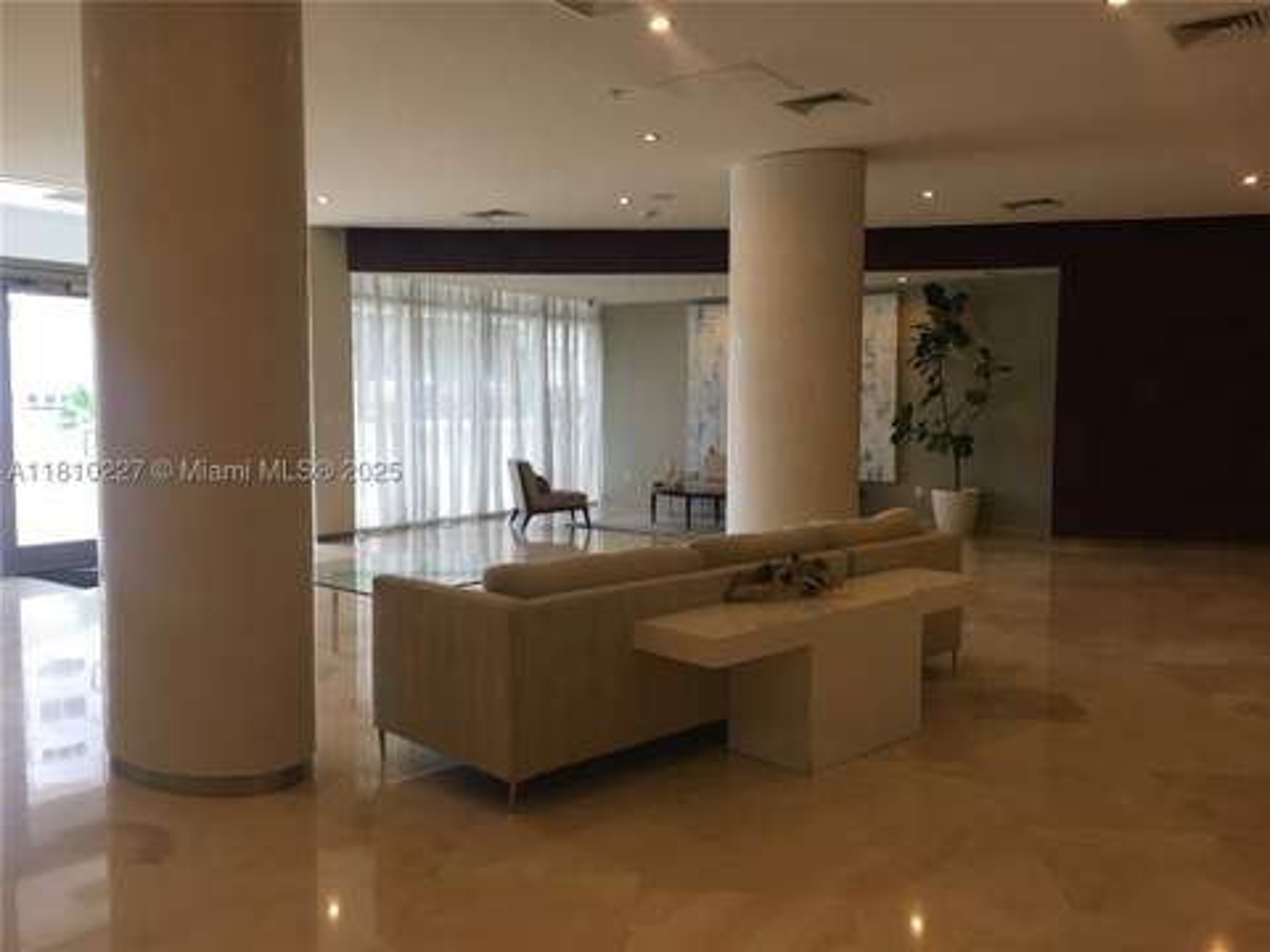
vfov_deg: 48.2
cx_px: 635
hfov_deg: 61.7
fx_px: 1064
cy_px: 476
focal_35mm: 29
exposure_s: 1/33
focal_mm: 4.15
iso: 40
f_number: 2.2
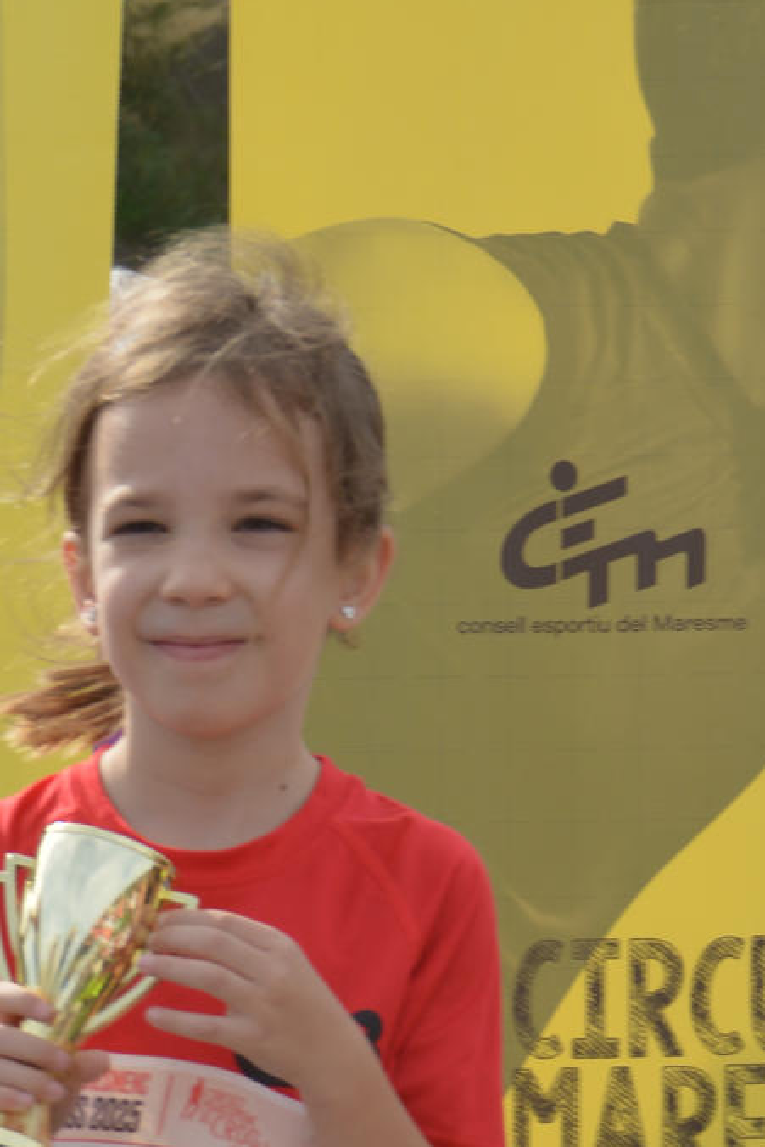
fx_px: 6945
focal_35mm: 218
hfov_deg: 6.3
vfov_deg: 9.2
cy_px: 1651
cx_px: -159
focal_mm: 48
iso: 110
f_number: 8
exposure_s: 1/250
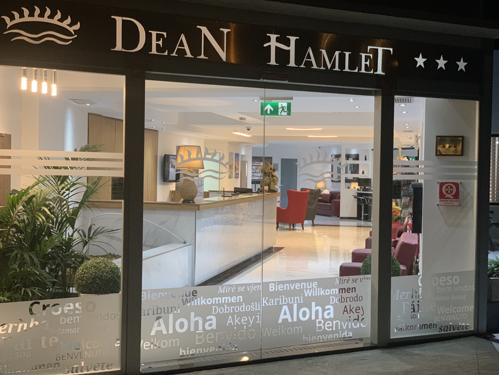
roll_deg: -1.5
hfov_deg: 36.8
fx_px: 750
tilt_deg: +0.3
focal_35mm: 52
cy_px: 188
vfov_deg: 28.0
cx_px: 250
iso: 250
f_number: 2.4
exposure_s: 1/50
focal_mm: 6
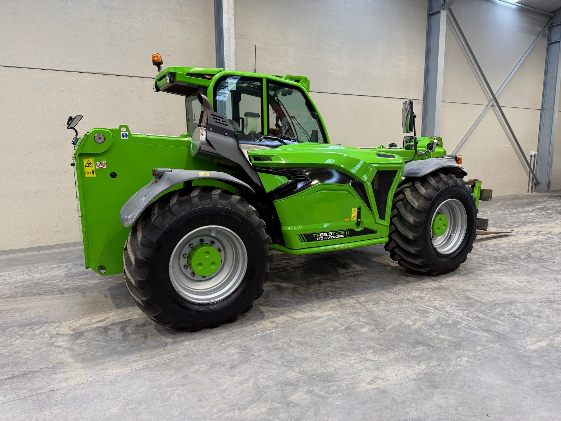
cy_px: 210
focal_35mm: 24
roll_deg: +0.4
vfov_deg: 56.8
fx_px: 389
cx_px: 280
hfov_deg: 71.6
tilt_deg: -8.3
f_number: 1.78
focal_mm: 6.76
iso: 160
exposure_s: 1/121
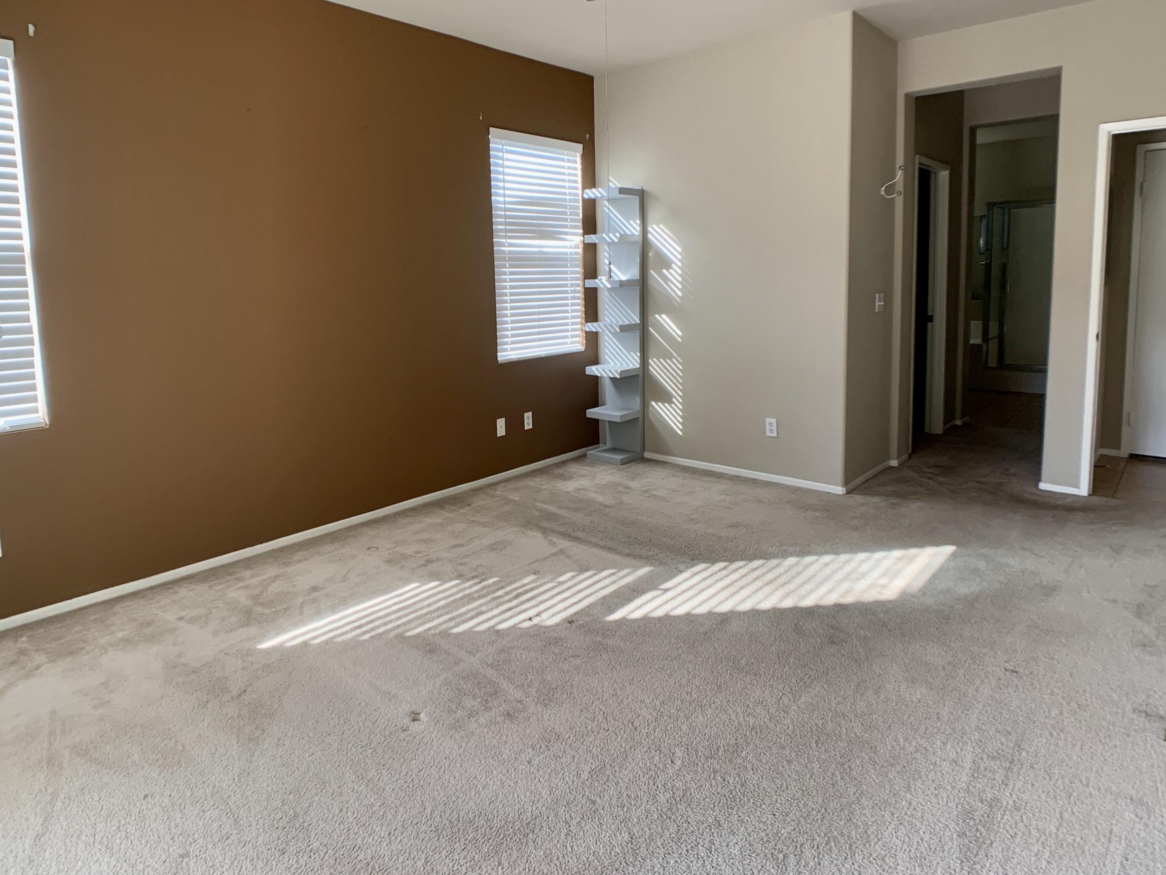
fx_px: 1112
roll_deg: +1.1
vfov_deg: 42.8
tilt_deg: -6.8
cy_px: 362
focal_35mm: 33
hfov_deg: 55.3
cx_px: 542
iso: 100
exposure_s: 1/96
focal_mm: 4.25
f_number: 1.8
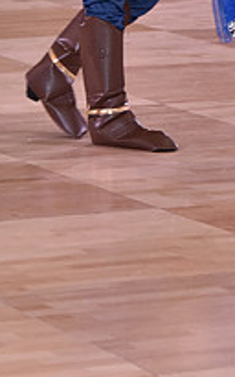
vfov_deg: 6.5
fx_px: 3261
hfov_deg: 4.1
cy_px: -127
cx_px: 199
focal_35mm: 318
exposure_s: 1/250
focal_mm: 110
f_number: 6.3
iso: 1600
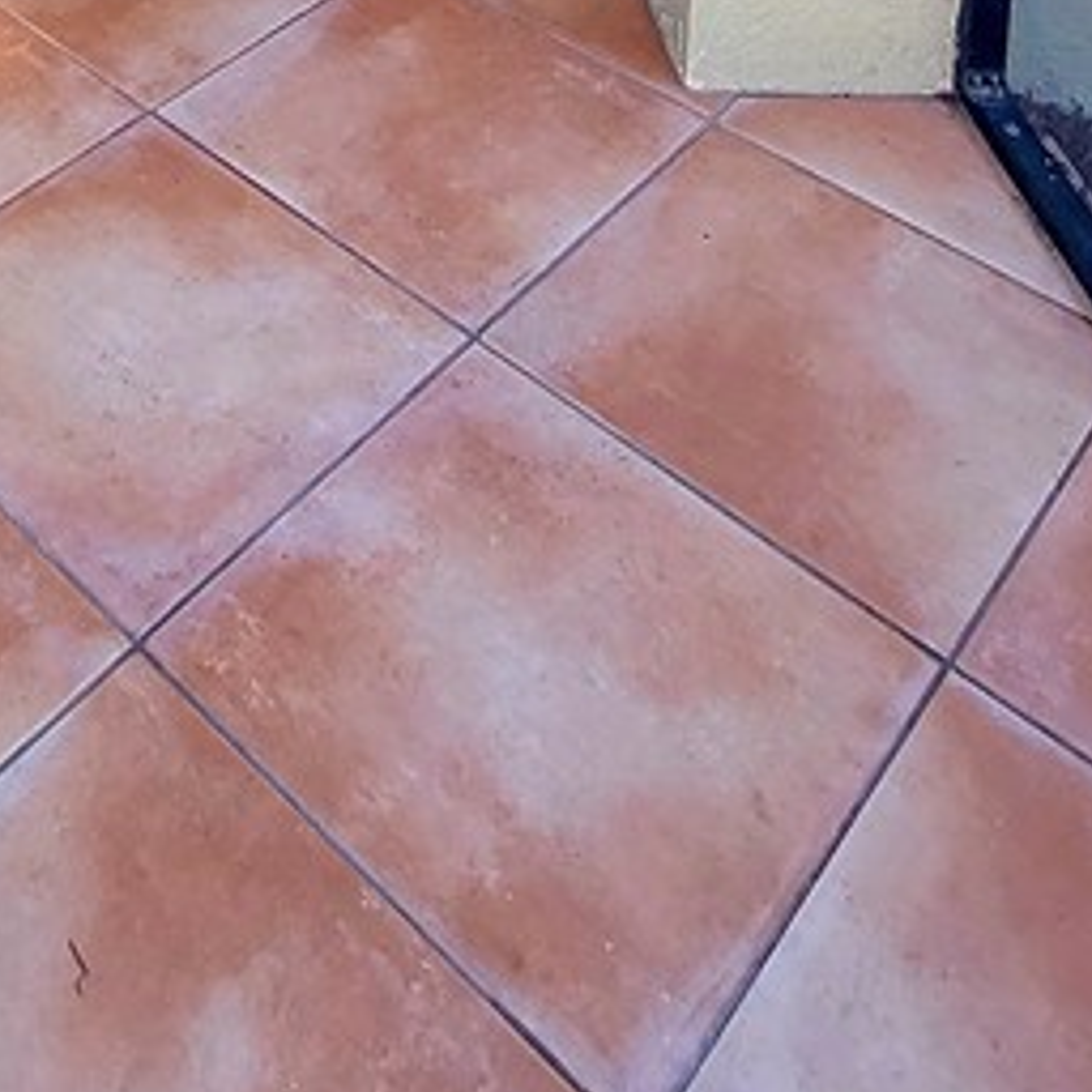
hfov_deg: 34.6
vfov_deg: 23.9
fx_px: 1642
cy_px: -738
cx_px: 102
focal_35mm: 46
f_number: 2.2
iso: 125
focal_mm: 2.2
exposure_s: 1/60.2
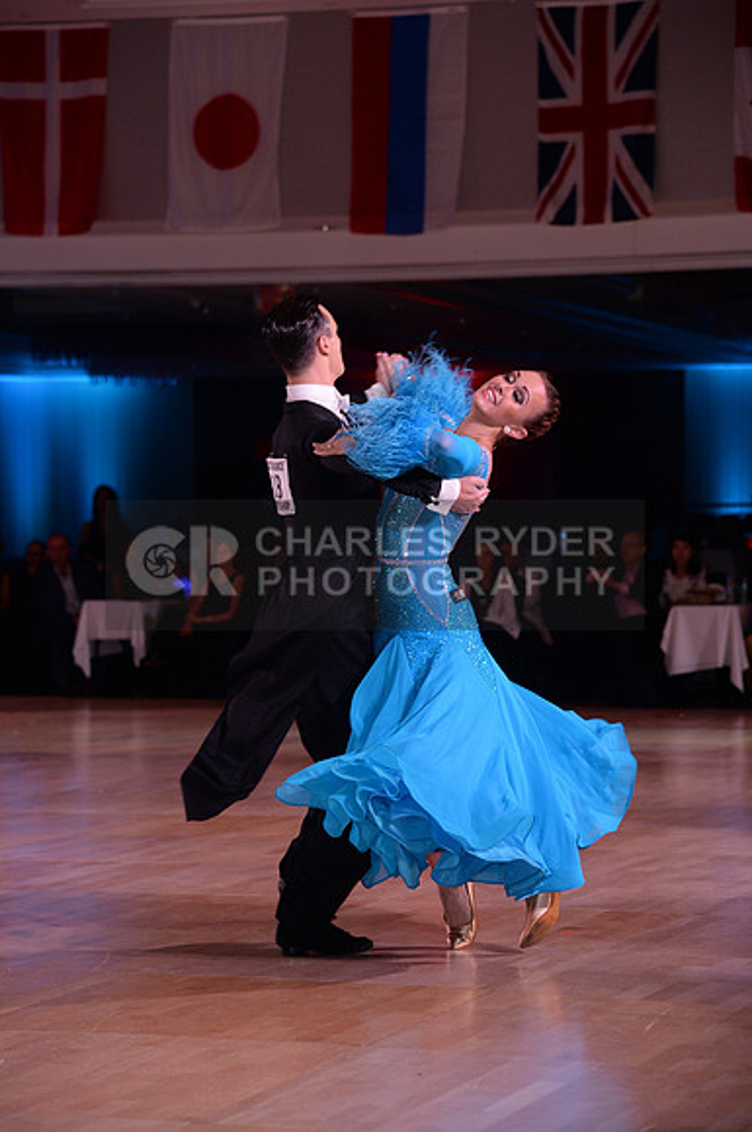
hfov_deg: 13.0
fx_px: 3300
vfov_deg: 19.5
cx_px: 376
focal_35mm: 105
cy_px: 566
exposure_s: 1/250
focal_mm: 105
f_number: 5.6
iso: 2000
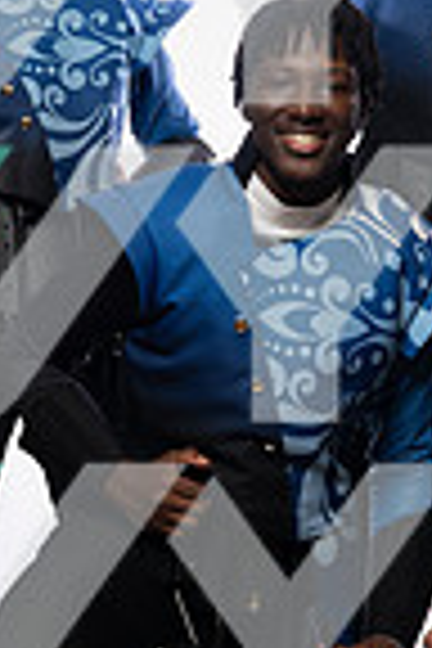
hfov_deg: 9.3
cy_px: 288
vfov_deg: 14.0
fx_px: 2646
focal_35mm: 147
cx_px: 405
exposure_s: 1/250
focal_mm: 47
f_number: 5.6
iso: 640
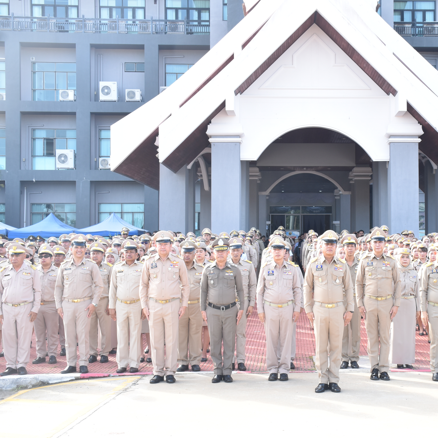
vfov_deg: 33.0
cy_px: 219
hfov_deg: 32.5
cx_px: 321
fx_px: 739
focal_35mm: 52
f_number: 8
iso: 400
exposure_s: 1/125
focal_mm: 27
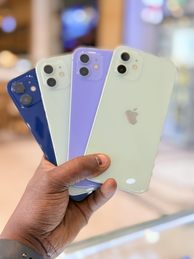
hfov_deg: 30.3
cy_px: 130
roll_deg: -2.3
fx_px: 359
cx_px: 97
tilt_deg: -9.3
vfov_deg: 39.7
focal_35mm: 48
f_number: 1.78
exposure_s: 1/100
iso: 50
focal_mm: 6.76
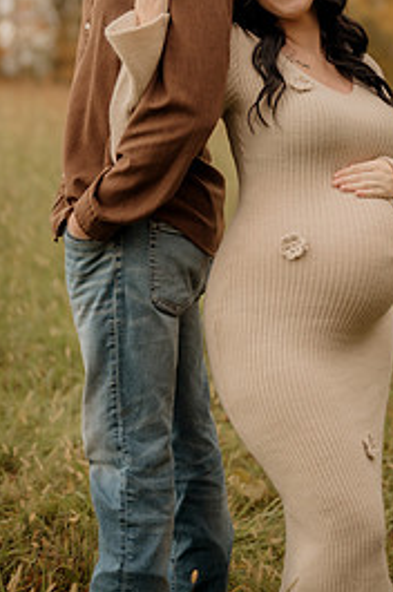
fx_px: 1395
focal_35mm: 85
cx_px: 222
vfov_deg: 23.8
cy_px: 174
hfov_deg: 16.0
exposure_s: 1/320
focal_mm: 50
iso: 200
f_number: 1.8
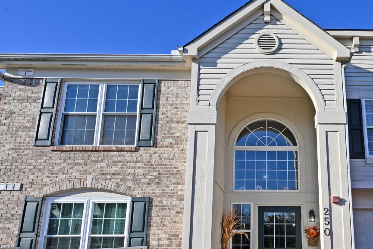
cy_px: 186
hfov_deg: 64.8
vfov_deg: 46.5
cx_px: 264
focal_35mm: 27
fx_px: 278
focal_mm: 15.5
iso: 64
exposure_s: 1/125
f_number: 10
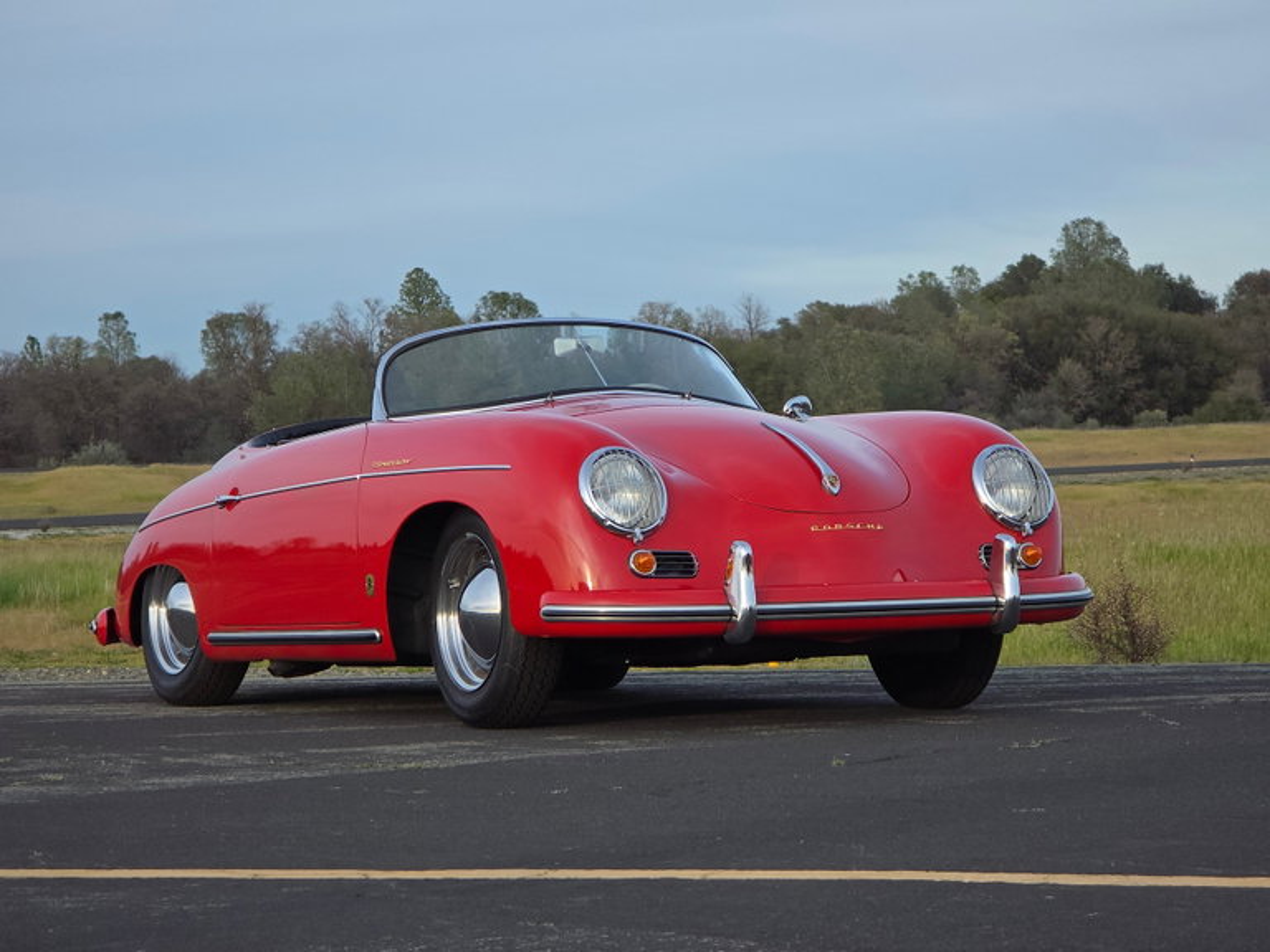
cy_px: 476
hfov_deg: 17.1
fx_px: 4219
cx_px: 635
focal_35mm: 115
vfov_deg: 12.9
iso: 64
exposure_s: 1/377
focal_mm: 18.6
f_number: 3.4
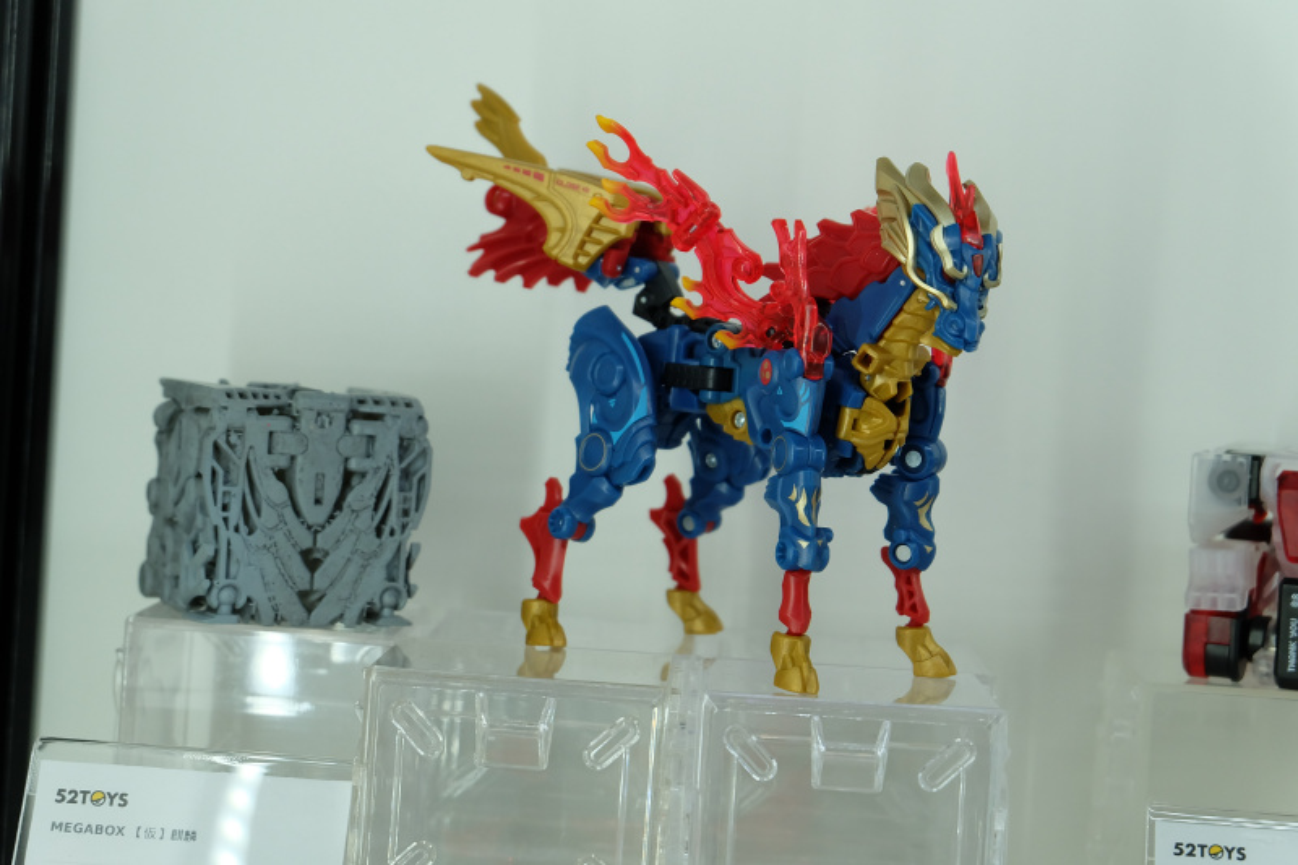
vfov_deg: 18.2
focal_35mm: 75
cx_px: 649
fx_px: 2703
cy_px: 432
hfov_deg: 27.0
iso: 800
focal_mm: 50
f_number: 5.6
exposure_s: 1/125
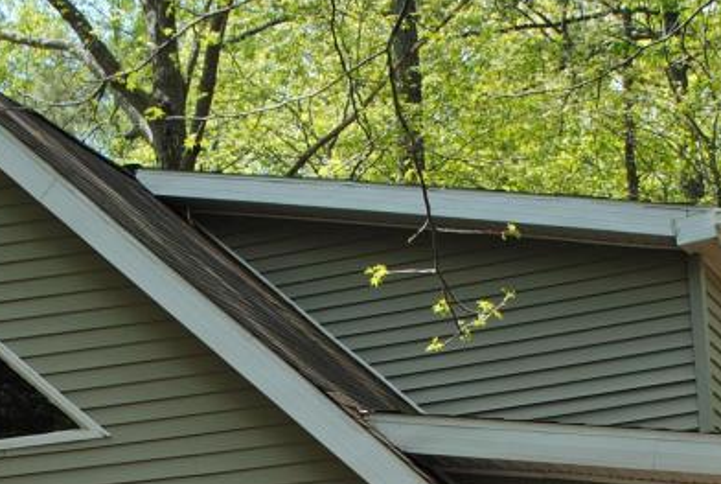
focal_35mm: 105
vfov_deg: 12.5
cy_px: 690
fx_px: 2107
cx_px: 349
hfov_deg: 19.4
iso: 100
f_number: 6.3
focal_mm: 24
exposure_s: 1/160
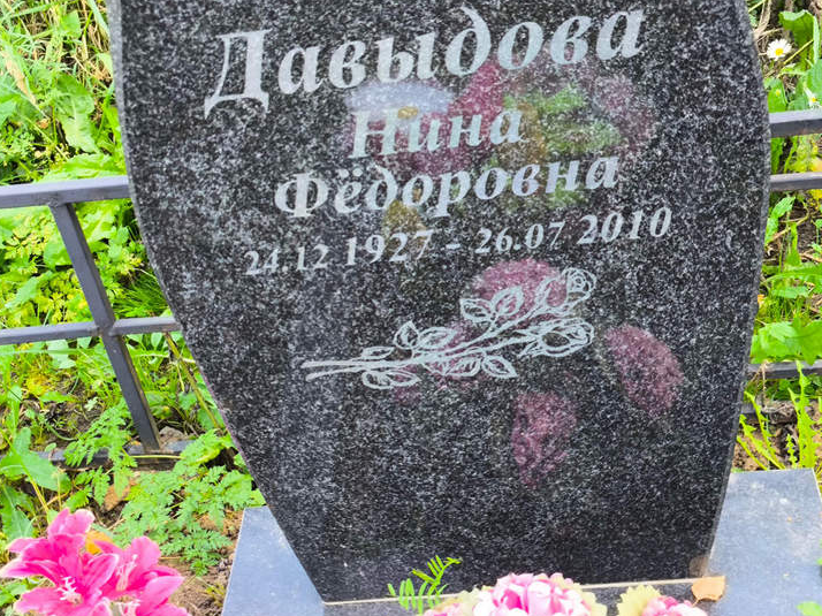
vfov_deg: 26.1
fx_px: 1329
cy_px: 276
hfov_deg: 34.3
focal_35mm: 56
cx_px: 444
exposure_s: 1/100
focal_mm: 4.71
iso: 100
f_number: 1.7
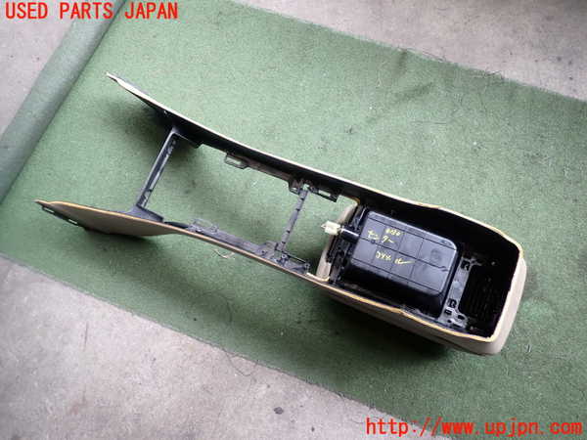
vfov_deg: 54.9
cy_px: 220
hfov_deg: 69.4
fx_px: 424
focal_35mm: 25
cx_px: 294
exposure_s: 1/125
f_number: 2
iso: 160
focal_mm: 4.5
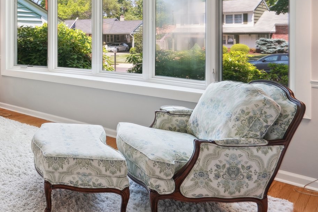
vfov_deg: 35.5
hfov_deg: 43.4
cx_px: -17
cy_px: 38
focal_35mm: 36
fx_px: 318
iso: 400
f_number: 8
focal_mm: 16
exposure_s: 1/13
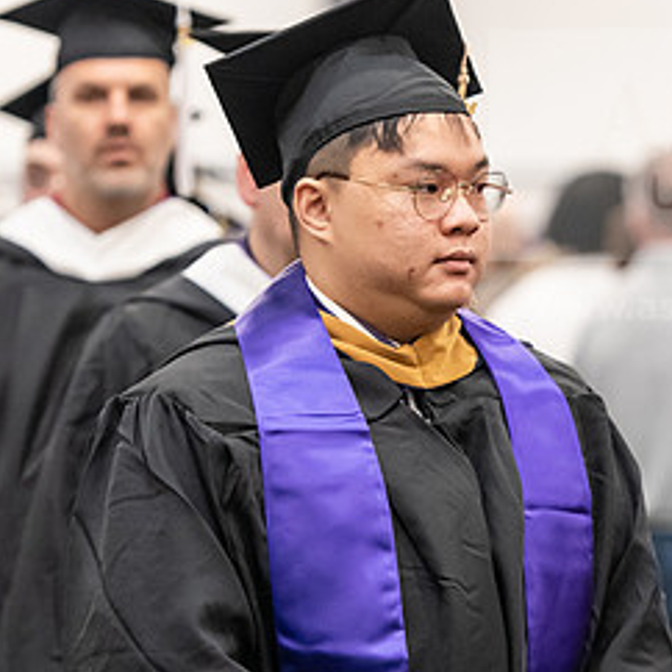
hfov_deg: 6.4
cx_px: 405
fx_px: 6040
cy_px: 365
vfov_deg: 6.4
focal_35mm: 275
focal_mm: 135
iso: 3200
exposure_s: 1/200
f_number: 3.2
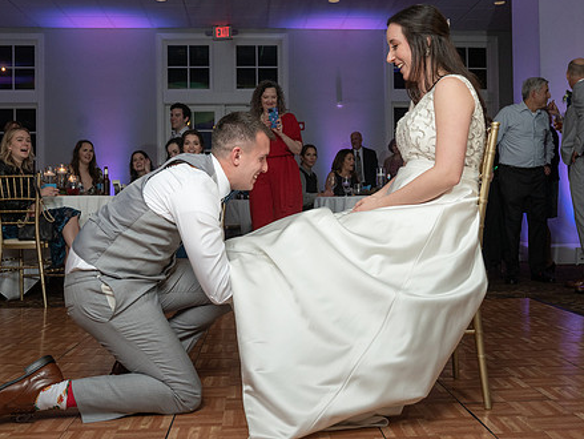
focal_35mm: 40
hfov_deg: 46.8
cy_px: 200
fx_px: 675
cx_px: 297
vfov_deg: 36.0
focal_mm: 29
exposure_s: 1/250
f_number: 5.6
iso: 2000
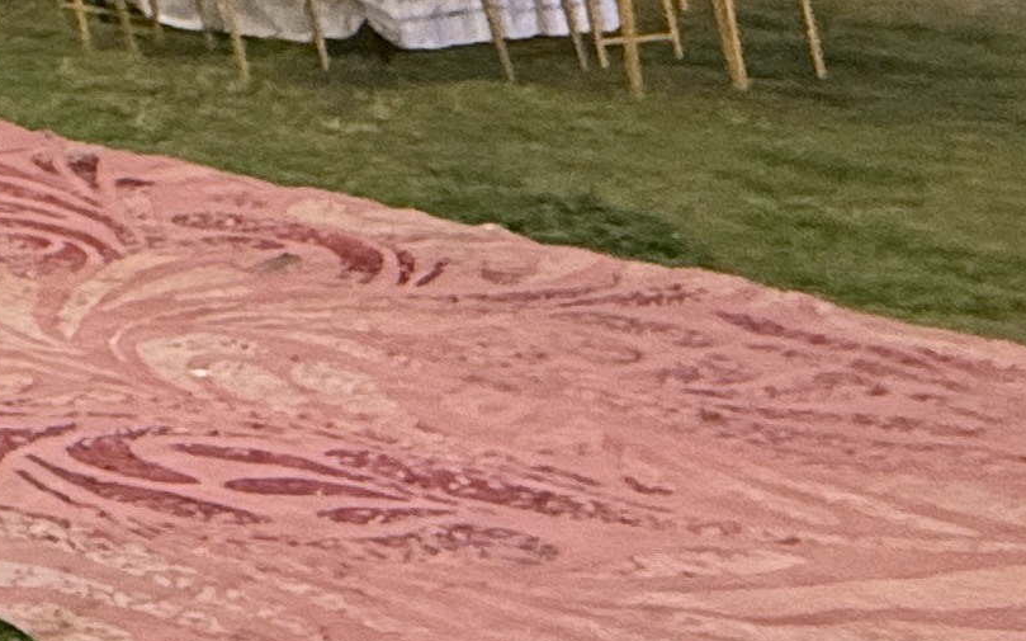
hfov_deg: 16.5
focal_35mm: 74
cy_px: -895
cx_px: -1256
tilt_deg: +14.8
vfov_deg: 13.2
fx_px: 2068
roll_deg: +1.1
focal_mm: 2.22
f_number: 2.2
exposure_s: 1/100
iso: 250
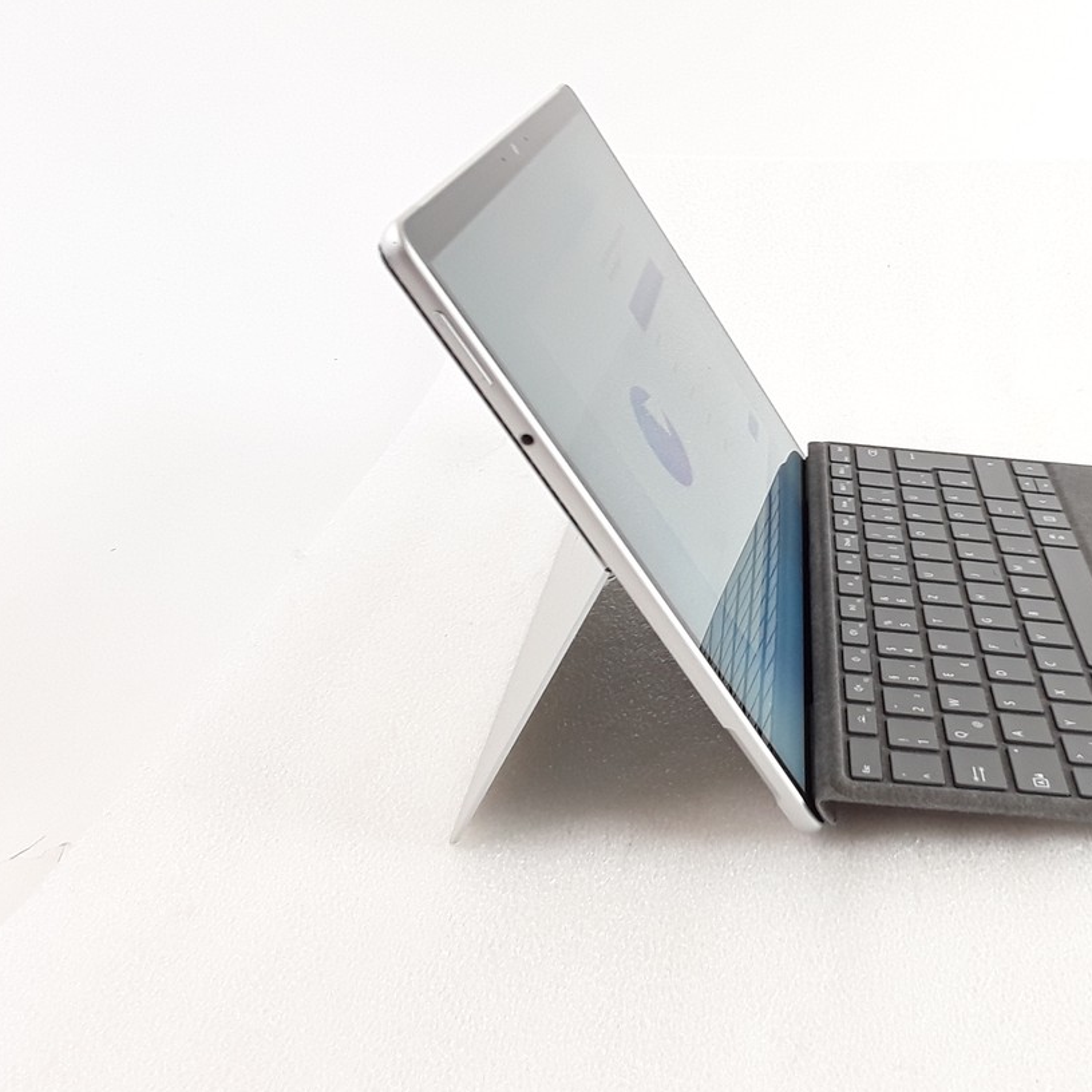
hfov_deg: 41.0
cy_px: 450
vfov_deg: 42.7
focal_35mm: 39
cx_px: 876
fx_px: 1392
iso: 50
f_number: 1.9
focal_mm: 2.91
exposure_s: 1/33
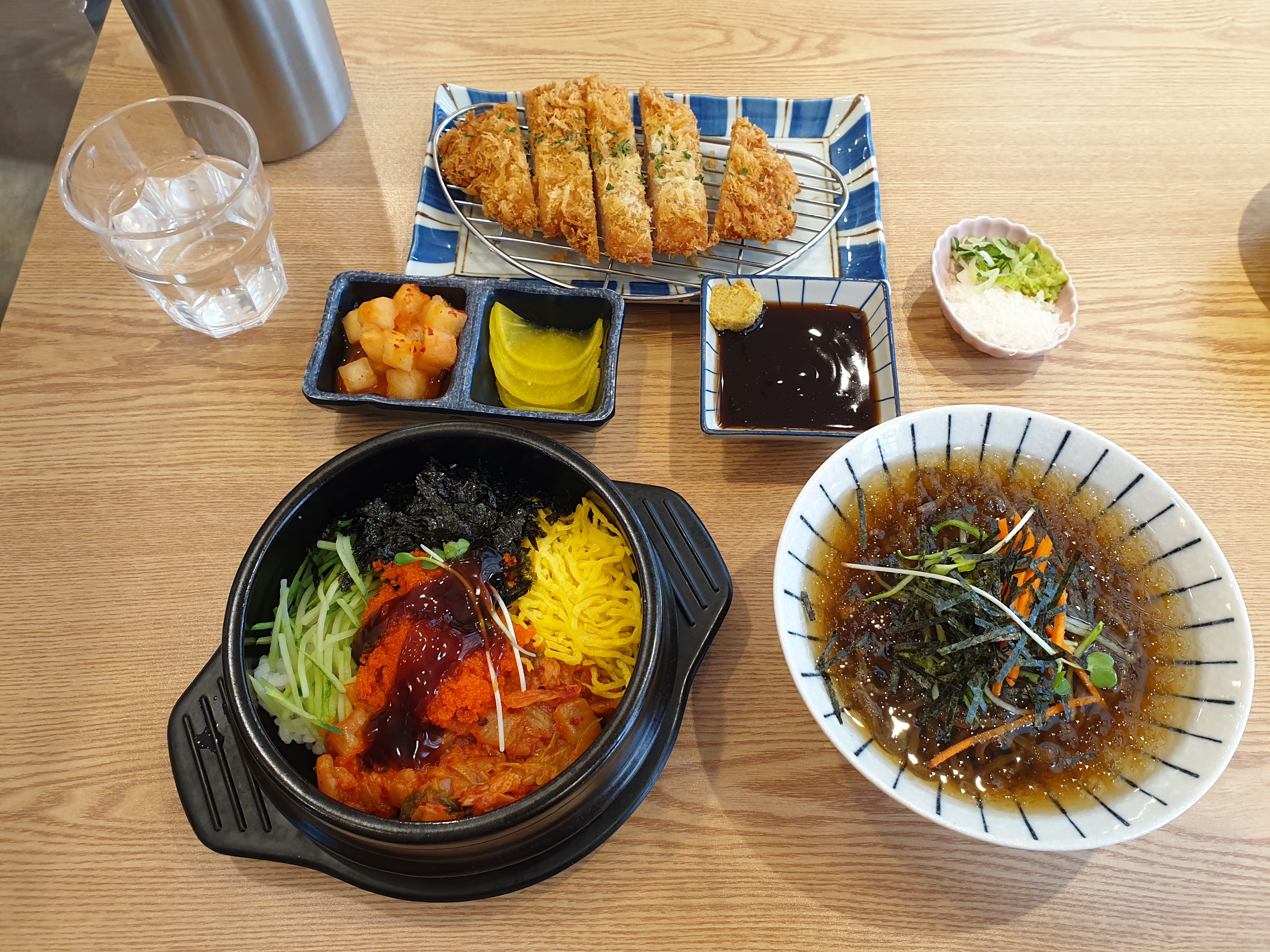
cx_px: 635
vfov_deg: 53.1
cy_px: 476
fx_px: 954
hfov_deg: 67.3
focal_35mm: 26
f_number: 2.4
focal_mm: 4.3
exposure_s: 1/60
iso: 80
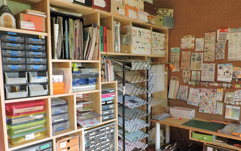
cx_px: 129
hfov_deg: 64.6
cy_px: 88
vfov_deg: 43.0
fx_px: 190
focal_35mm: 29
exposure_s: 1/30
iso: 160
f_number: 3
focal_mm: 4.3
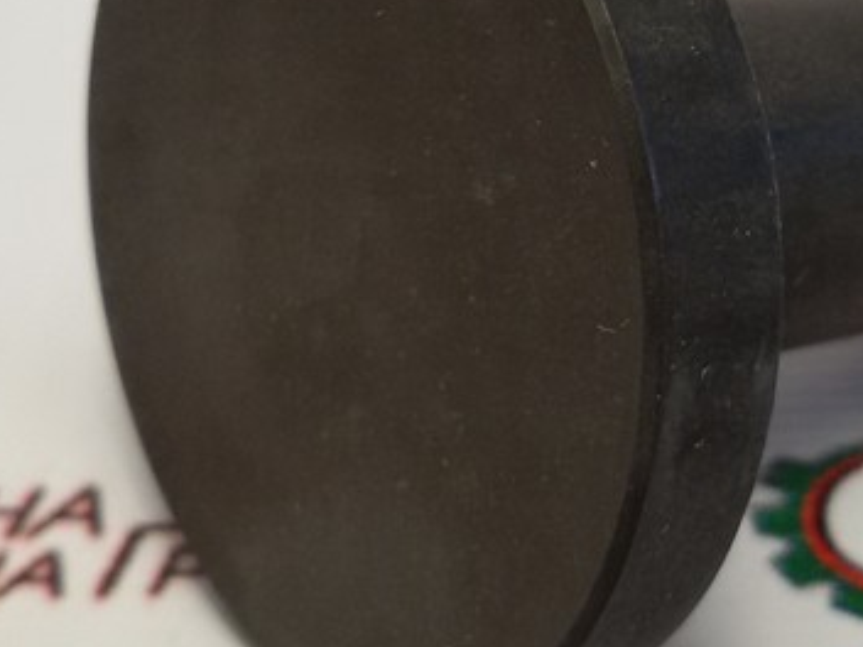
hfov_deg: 22.1
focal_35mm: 88
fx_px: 2194
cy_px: 196
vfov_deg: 16.7
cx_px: 623
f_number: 2.4
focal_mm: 2.93
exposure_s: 1/100
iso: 50
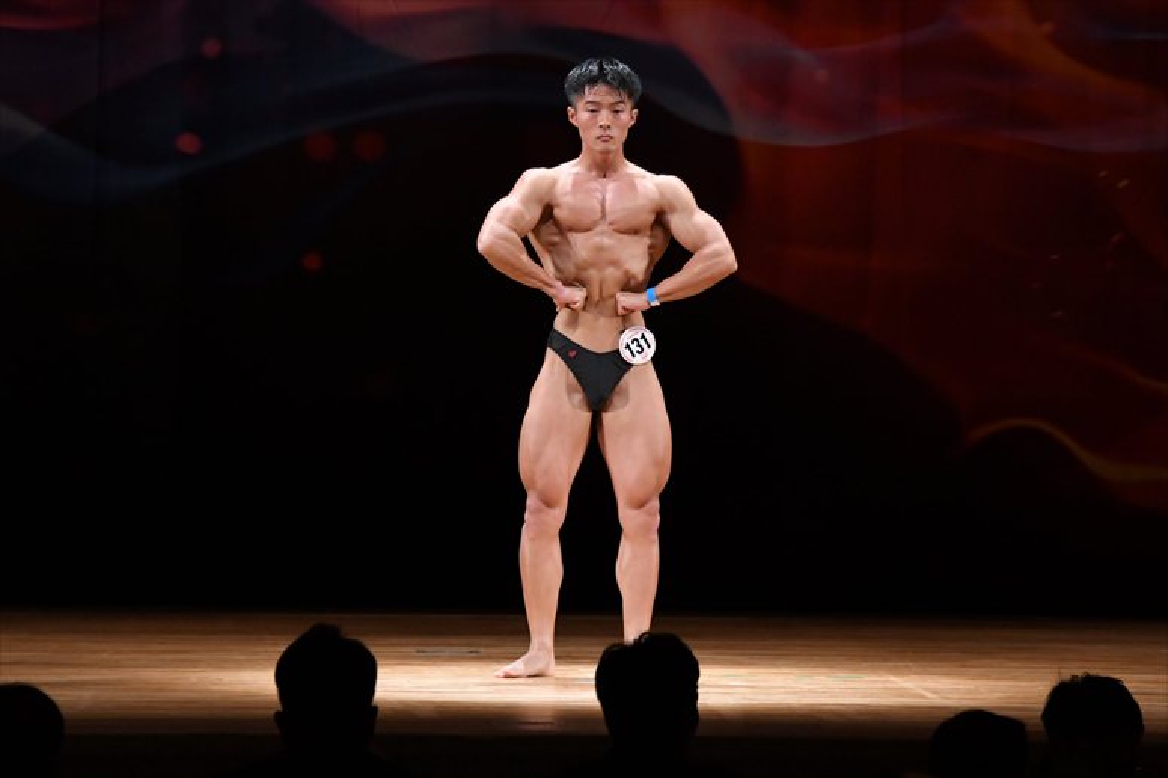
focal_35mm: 240
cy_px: 389
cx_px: 584
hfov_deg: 8.6
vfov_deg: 5.7
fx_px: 7783
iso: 3200
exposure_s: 1/400
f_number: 5.6
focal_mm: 160
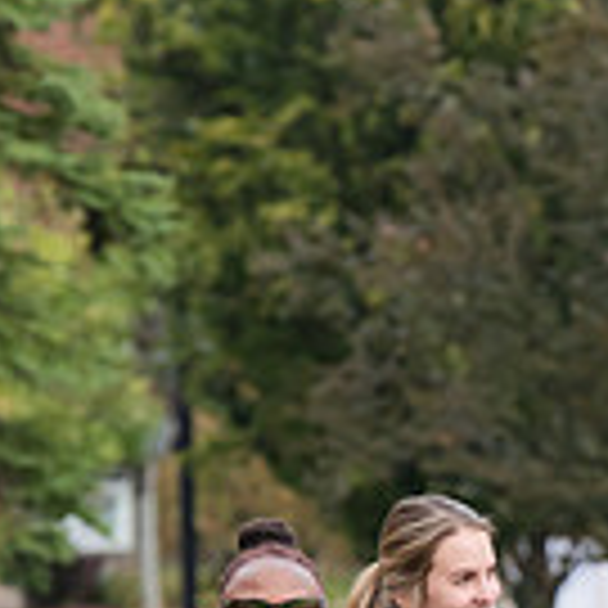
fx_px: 12738
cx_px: 743
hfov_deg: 2.7
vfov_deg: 2.7
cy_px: 844
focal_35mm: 641
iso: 640
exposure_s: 1/320
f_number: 6.3
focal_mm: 175
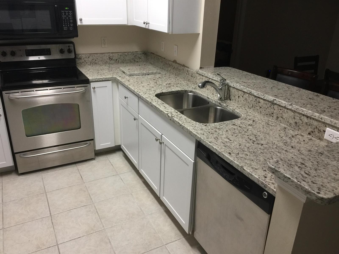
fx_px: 284
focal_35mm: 29
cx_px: 170
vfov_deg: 48.2
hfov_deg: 61.7
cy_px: 127
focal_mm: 4.15
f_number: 2.2
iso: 64
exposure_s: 1/15
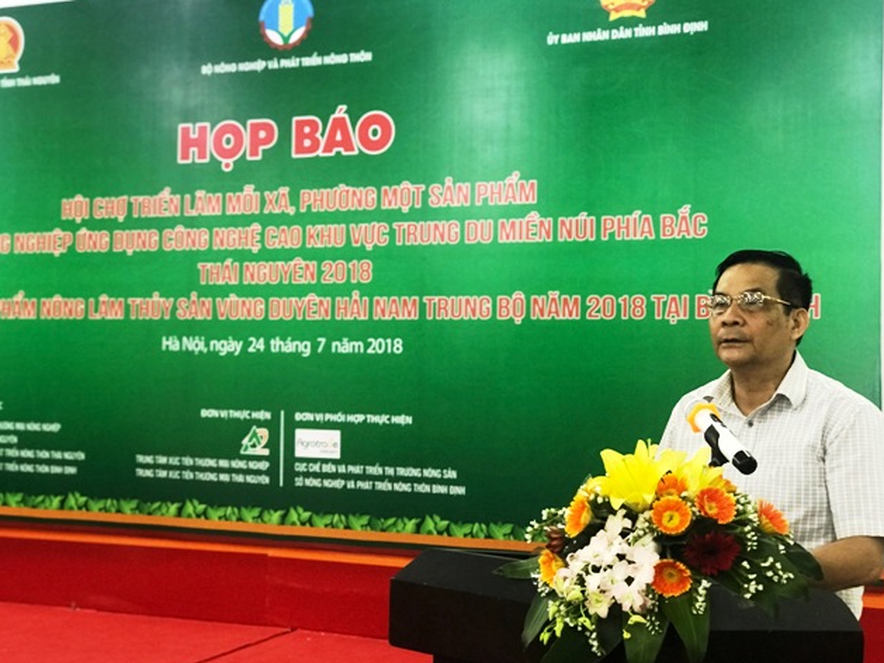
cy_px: 336
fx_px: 1481
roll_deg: -0.6
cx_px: 444
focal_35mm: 58
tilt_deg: +1.2
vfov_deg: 25.2
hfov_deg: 33.2
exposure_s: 1/50
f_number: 2.8
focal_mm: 6.6
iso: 320
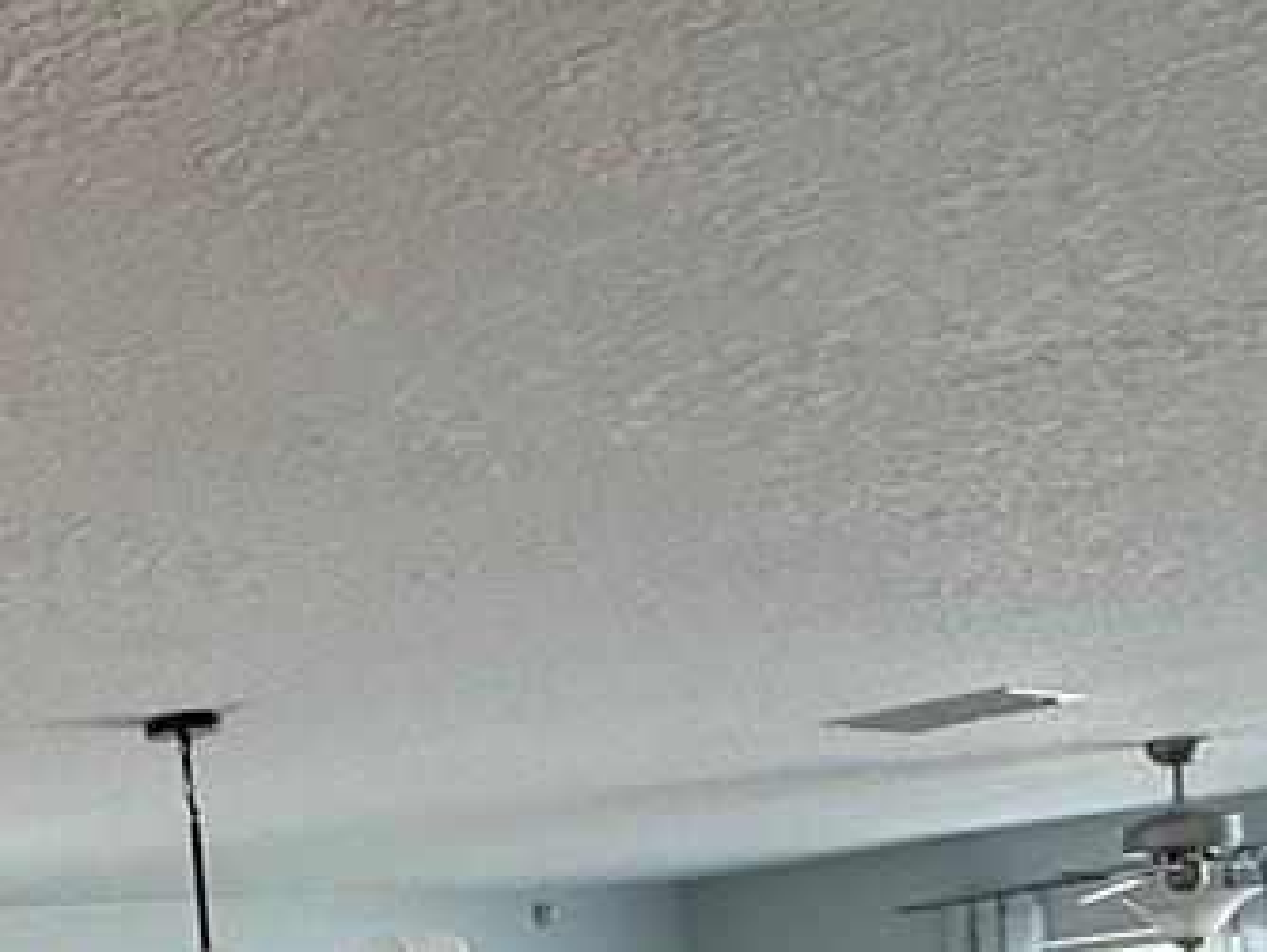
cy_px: 1271
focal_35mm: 67
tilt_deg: -3.5
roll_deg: +6.6
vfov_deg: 20.0
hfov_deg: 26.1
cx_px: -212
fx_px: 2454
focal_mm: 2.22
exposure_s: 1/120
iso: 320
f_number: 2.2
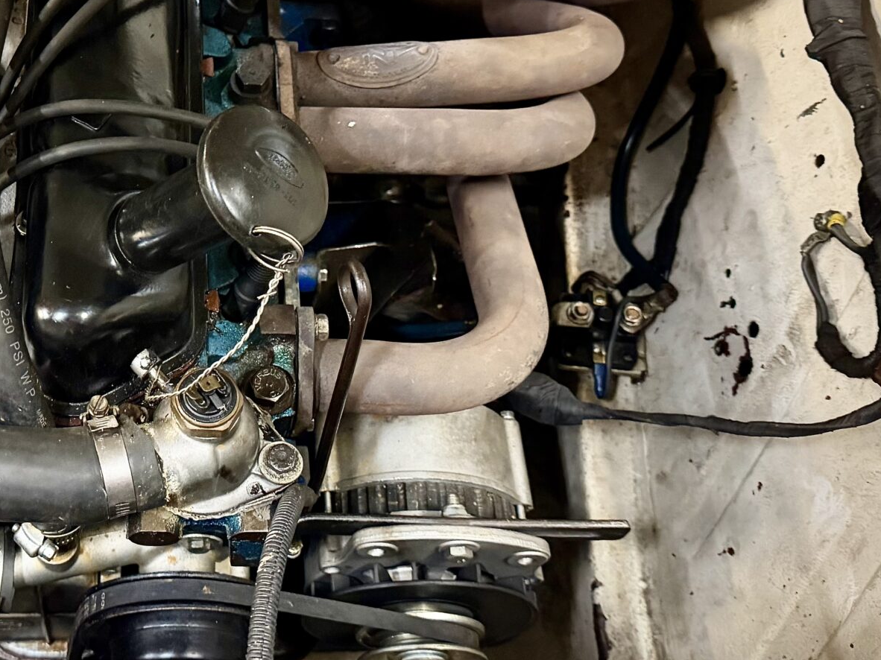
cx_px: 152
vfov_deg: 27.8
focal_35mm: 52
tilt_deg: -58.9
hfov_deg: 35.4
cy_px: 208
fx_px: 1323
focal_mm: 6.76
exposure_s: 1/33
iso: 1000
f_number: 1.78
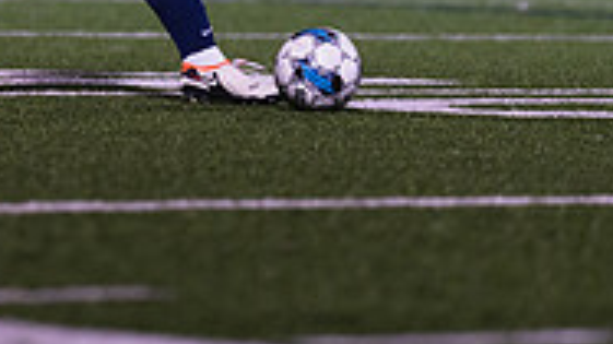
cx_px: 10
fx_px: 7653
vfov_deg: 2.6
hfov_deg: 4.6
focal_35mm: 471
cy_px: -233
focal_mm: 135
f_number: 1.8
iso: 1250
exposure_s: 1/1000
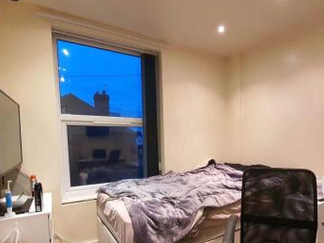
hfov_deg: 75.1
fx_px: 206
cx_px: 202
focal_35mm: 22
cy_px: 156
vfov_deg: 60.0
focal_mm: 1.8
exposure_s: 1/33
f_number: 2.2
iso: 640
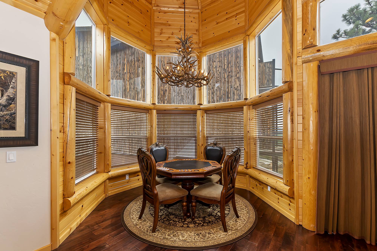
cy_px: 126
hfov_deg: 100.4
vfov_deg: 77.3
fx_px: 157
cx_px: 188
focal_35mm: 15
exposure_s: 1/30
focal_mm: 10
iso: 250
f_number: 8
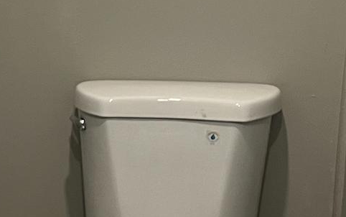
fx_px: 1104
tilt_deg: -16.1
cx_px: -136
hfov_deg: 16.6
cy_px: 151
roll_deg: +1.9
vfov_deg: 11.2
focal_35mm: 117
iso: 100
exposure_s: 1/60
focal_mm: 5.1
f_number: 1.6
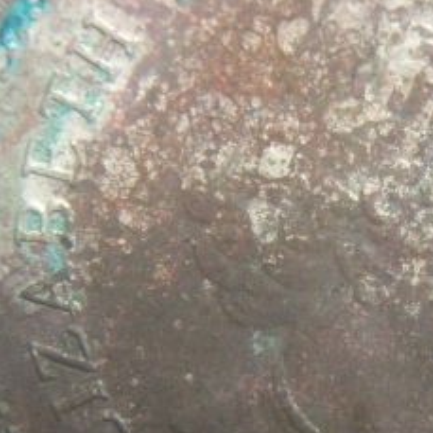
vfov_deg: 7.9
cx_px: 352
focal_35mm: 222
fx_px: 3142
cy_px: 303
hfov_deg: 7.9
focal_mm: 17.1
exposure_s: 1/125
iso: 469
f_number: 5.2
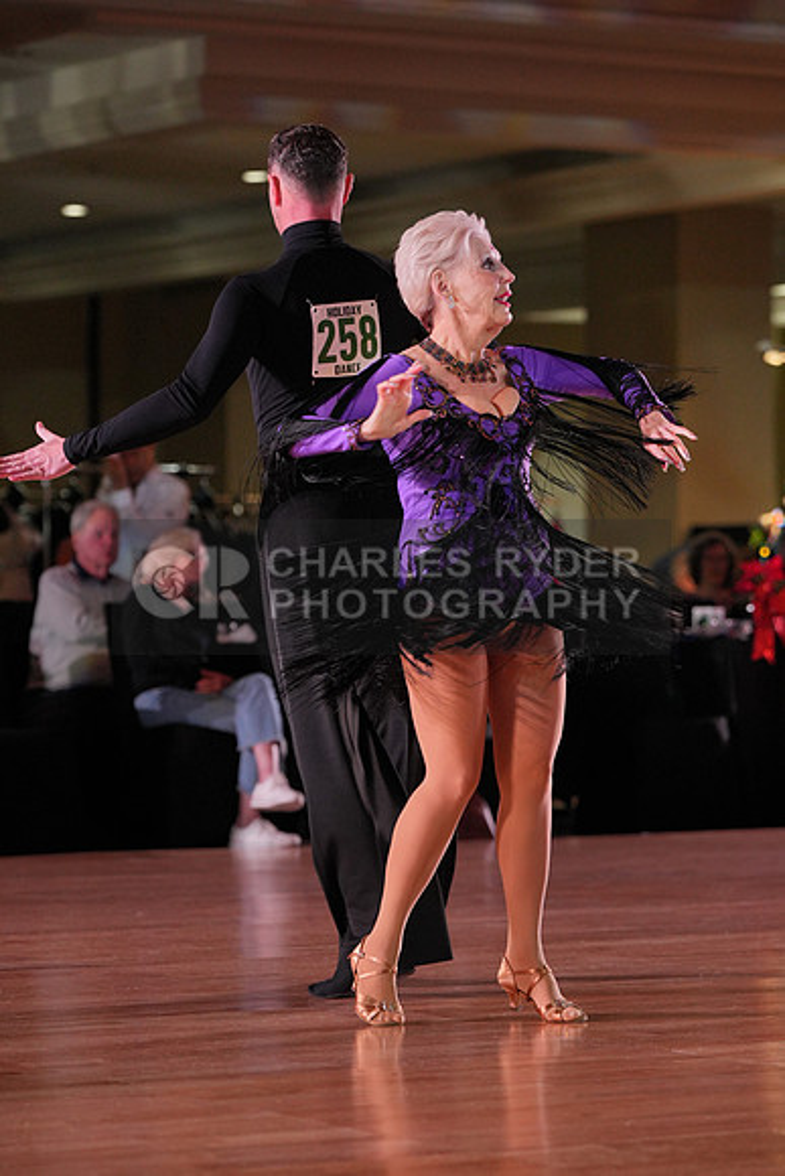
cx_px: 392
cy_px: 588
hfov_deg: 10.6
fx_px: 4249
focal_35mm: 130
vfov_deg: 15.8
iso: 2000
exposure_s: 1/500
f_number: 4
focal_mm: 130
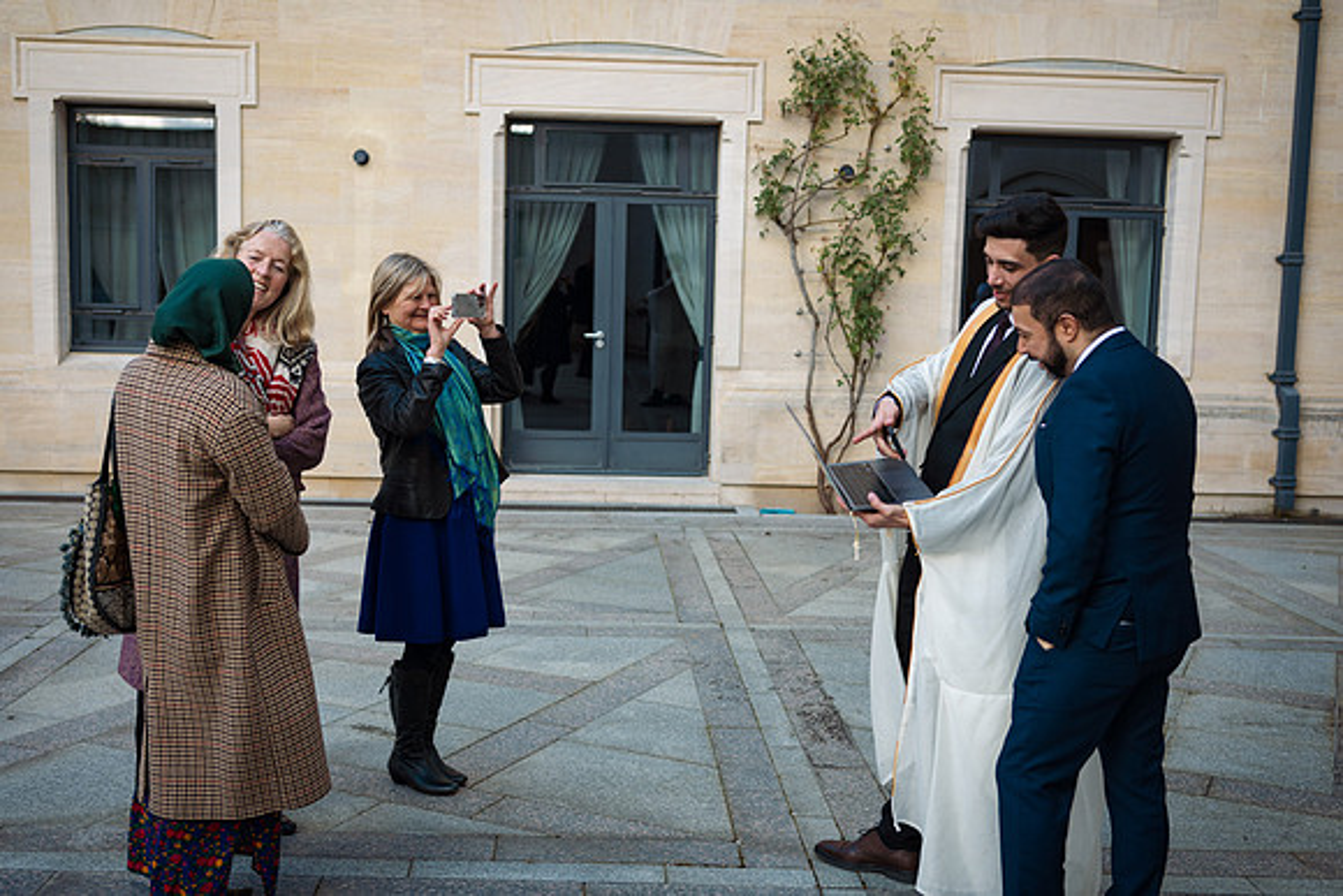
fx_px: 1493
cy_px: 448
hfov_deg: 48.4
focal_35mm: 40
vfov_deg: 33.4
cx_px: 672
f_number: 3.5
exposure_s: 1/500
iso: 200
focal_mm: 40
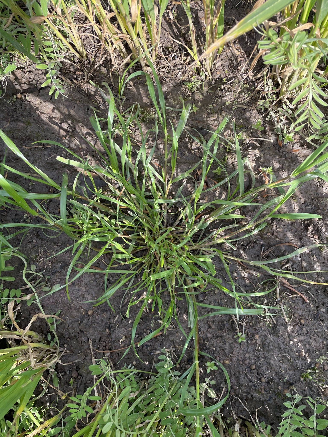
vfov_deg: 67.3
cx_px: 164
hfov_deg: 53.1
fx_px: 328
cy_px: 218
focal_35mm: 26
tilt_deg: -80.8
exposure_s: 1/636
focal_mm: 4.2
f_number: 1.6
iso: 32
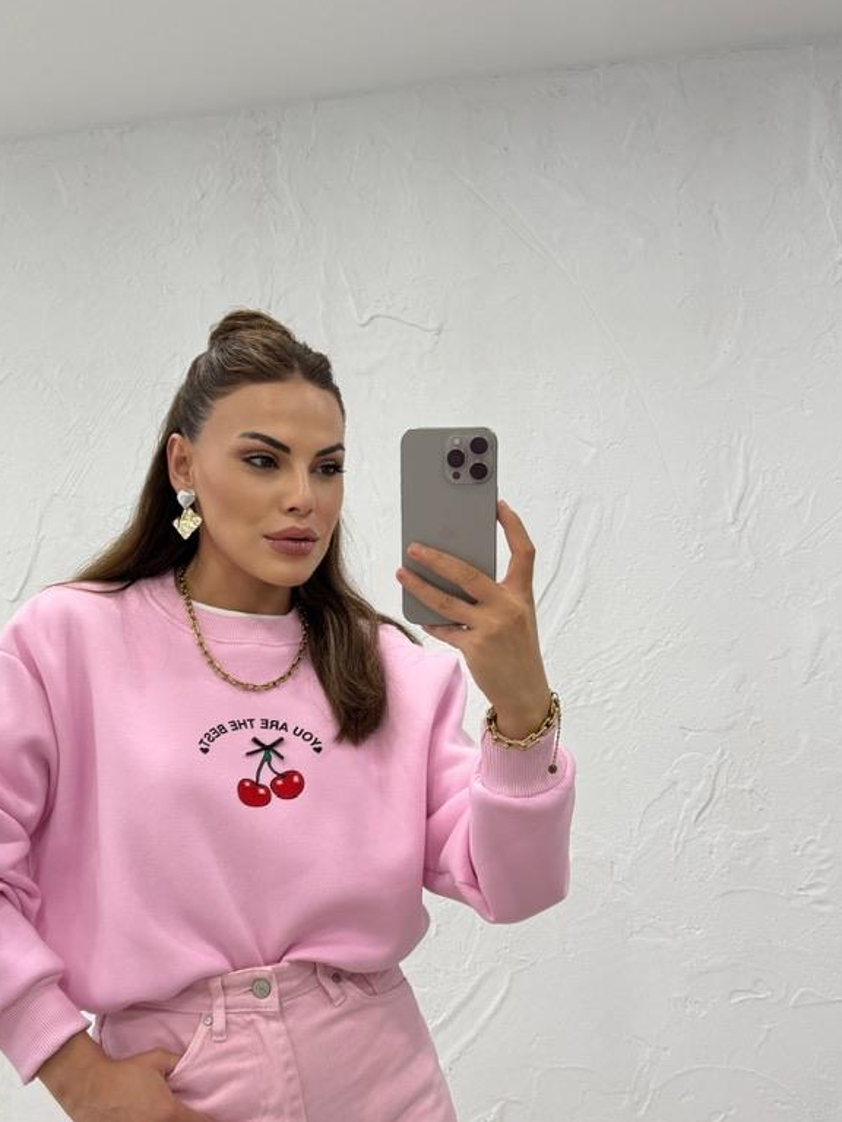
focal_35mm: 40
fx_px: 1297
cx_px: 333
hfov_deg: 35.8
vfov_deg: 46.6
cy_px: 647
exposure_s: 1/121
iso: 50
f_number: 1.78
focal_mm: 6.76
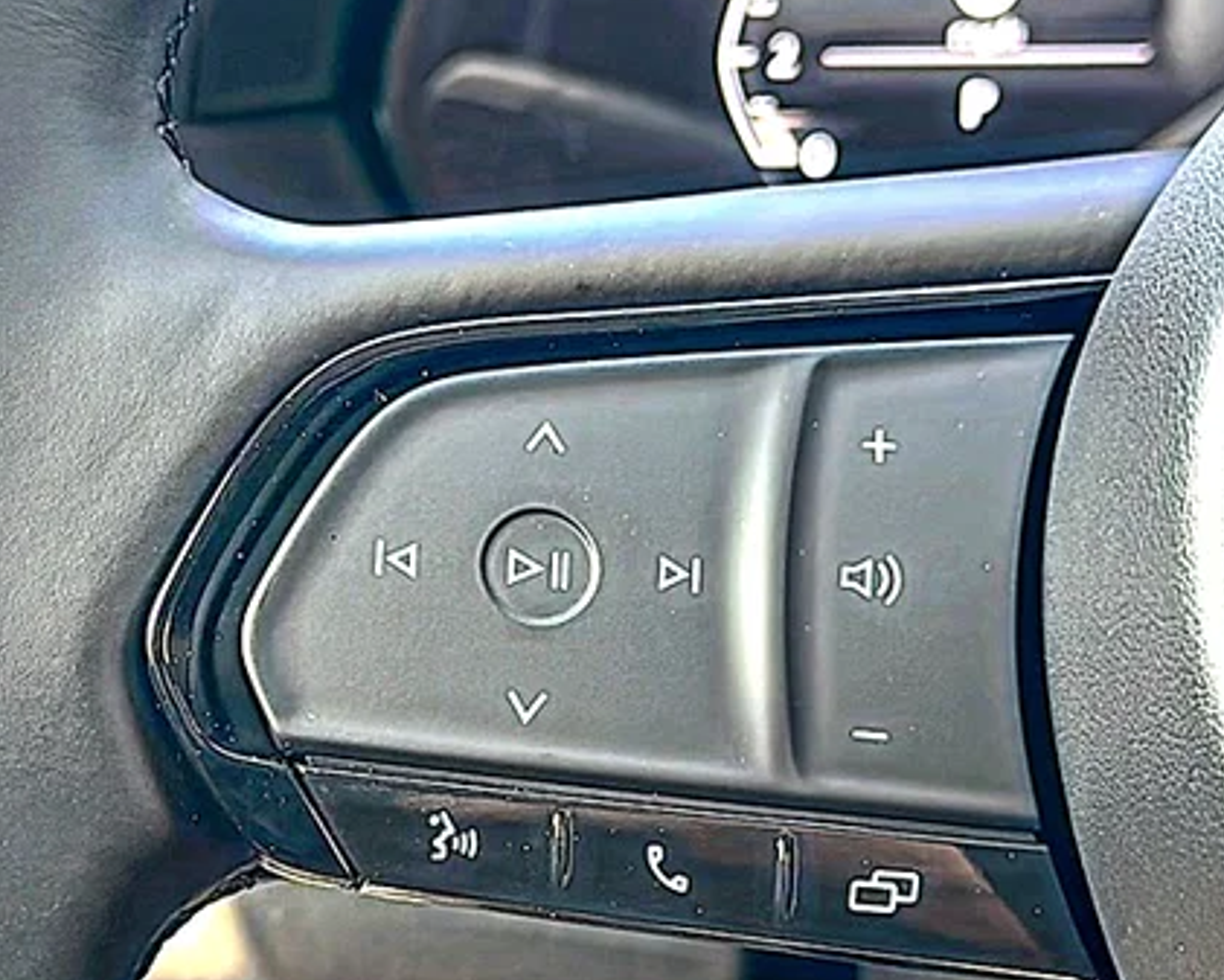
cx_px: 471
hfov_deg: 26.0
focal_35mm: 73
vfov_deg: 21.0
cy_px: 554
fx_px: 2645
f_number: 1.78
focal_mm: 6.86
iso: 64
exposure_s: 1/119
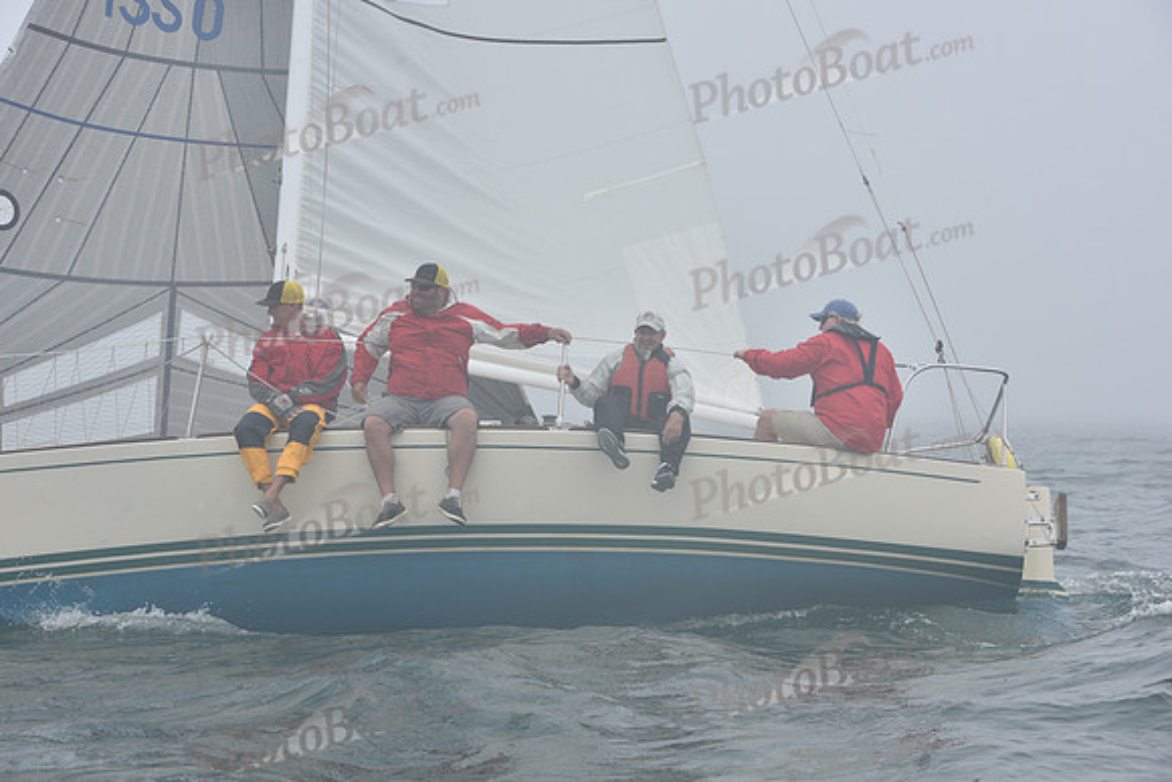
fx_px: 3256
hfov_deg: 20.4
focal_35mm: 100
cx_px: 586
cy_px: 391
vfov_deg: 13.7
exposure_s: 1/800
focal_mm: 100
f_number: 9
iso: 250
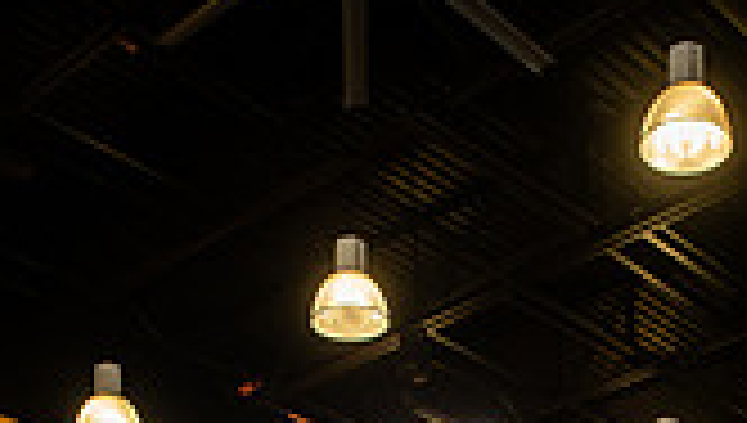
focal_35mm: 85
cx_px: 513
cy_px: 950
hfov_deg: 24.8
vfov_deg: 12.0
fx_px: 1686
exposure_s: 1/250
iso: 500
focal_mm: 30
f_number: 5.6
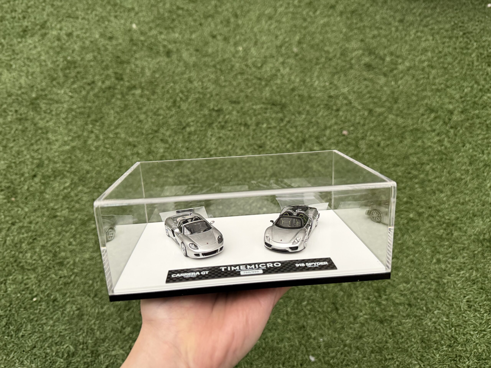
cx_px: 246
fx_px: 340
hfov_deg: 71.6
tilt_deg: -58.1
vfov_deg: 56.8
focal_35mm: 24
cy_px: 184
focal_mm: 6.76
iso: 320
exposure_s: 1/60
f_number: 1.78
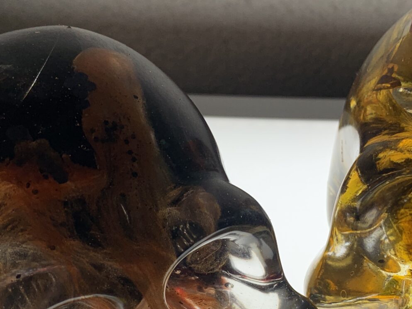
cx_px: 239
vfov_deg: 21.5
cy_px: 272
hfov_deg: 28.9
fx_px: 798
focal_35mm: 67
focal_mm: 4.25
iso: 25
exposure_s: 1/216
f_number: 1.8
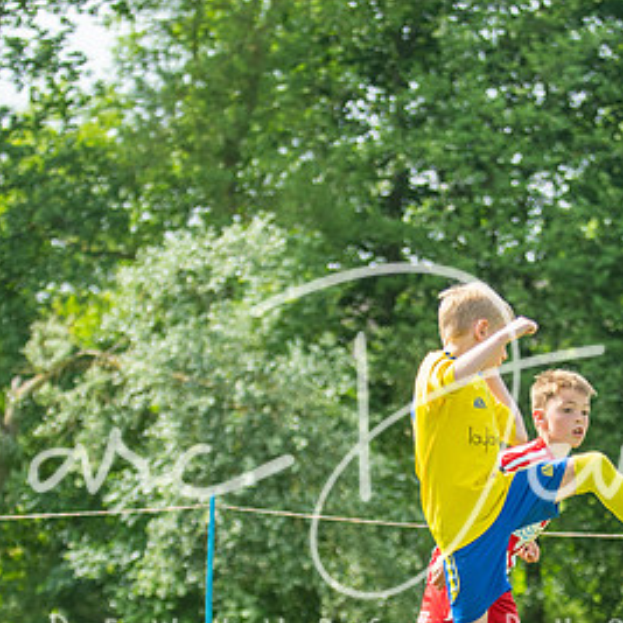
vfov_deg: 9.0
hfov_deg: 9.0
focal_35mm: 194
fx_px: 3950
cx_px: 420
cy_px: 449
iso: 250
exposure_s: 1/1250
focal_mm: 70
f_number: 3.2
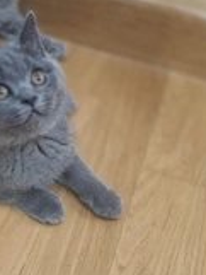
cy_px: 171
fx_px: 491
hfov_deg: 23.1
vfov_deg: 31.0
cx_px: 22
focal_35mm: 62
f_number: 1.8
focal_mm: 4.69
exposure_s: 1/25
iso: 250
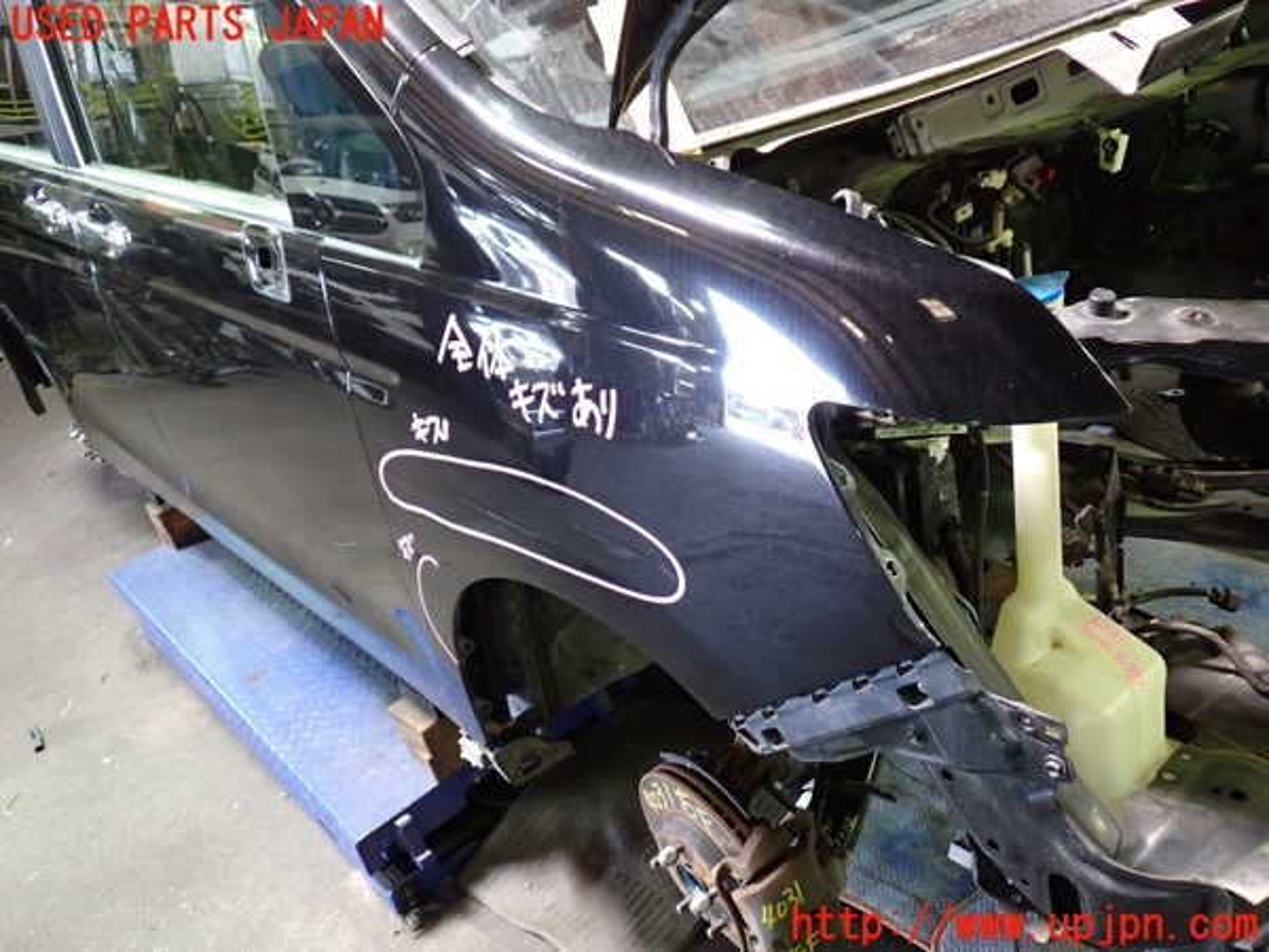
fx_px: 1100
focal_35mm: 30
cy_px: 476
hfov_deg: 60.0
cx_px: 634
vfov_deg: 46.8
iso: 400
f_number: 2.3
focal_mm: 5.4
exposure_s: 1/30
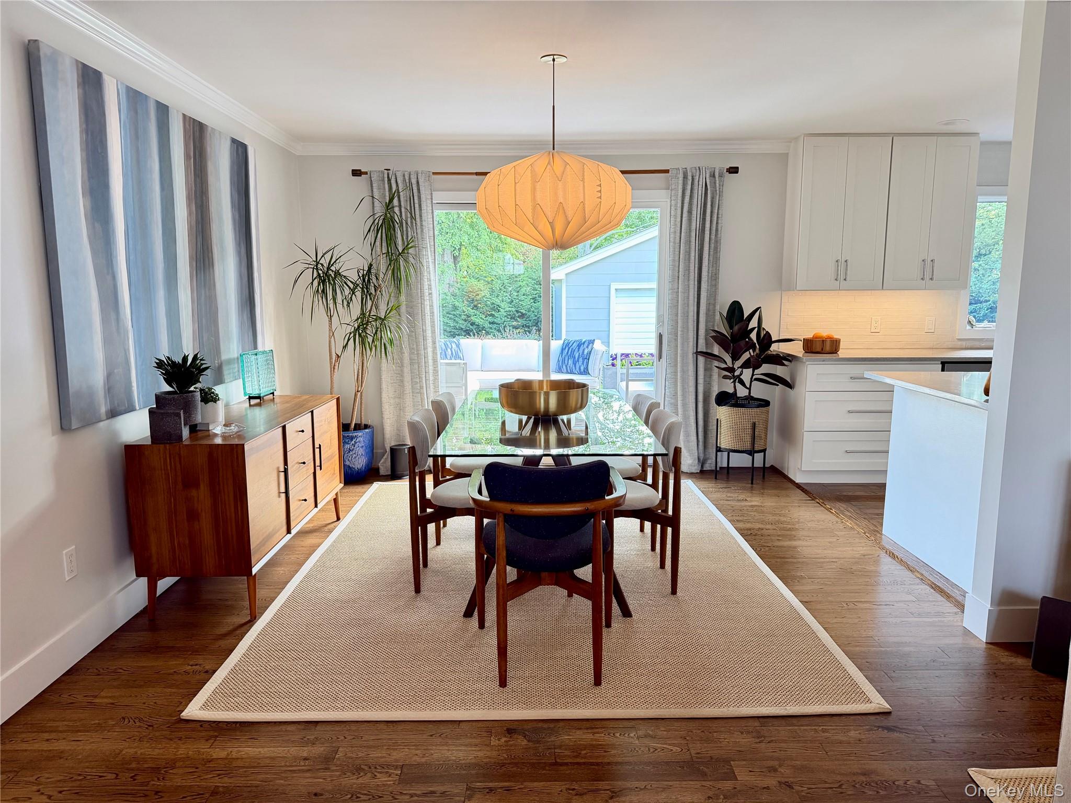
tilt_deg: -9.2
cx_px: 536
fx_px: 743
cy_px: 402
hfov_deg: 71.6
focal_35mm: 24
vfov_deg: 56.8
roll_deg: +0.9
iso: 400
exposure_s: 1/60
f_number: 1.78
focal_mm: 6.76
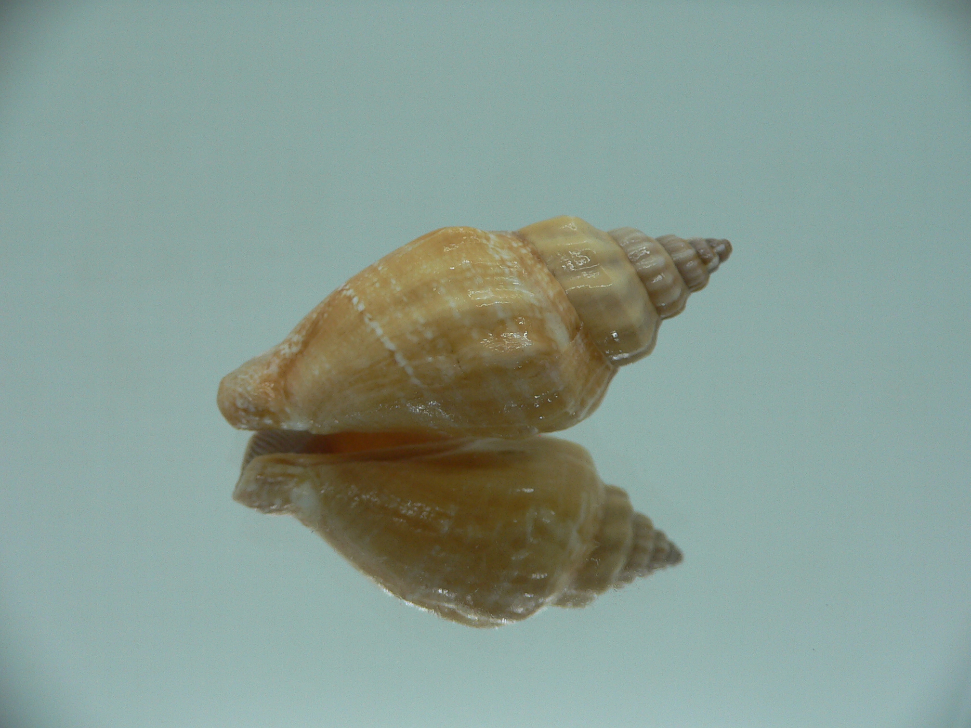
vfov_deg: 40.7
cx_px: 486
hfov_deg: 52.6
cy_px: 364
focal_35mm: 35
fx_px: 982
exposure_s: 1/60
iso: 80
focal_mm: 4.6
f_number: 2.8
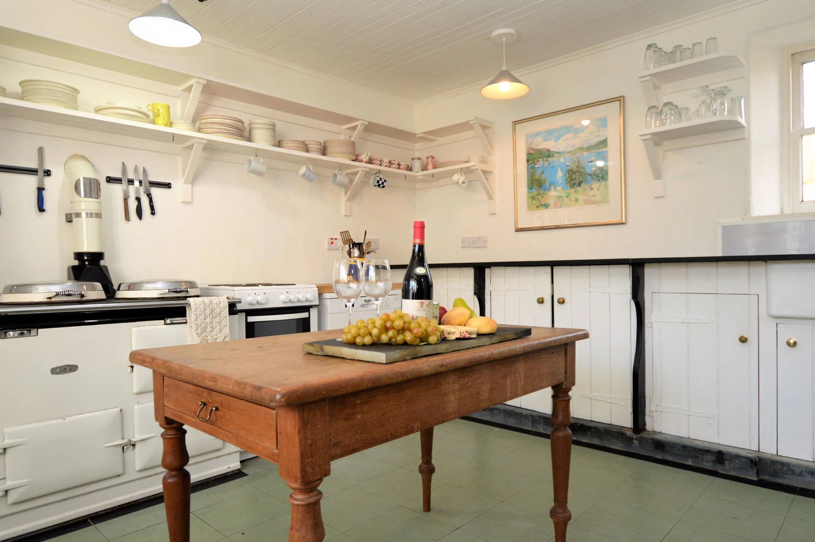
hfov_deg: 76.1
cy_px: 281
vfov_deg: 55.0
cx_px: 413
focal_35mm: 23
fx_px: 520
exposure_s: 1/125
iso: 200
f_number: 4
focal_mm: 14
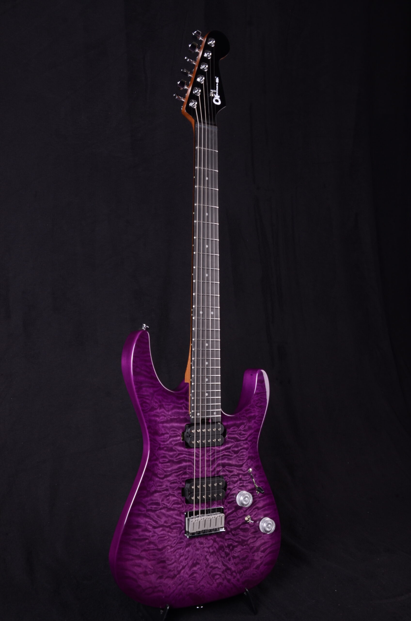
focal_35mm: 38
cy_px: 310
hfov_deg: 35.3
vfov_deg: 51.4
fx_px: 645
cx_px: 206
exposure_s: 1/200
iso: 200
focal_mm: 25
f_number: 13
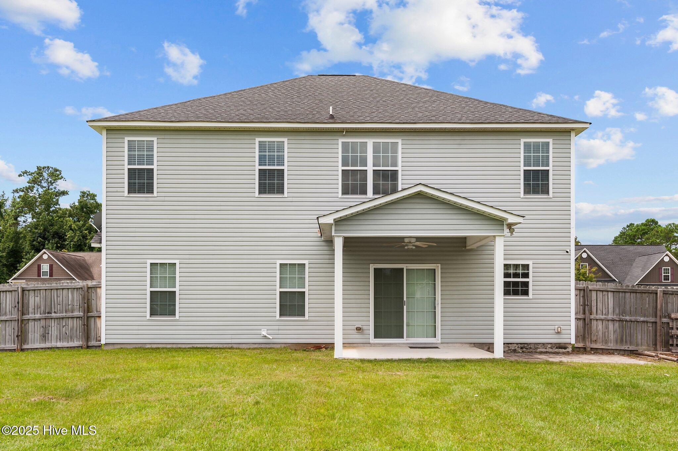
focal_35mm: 32
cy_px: 226
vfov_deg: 41.1
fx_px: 602
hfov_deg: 58.8
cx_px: 339
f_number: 11
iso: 400
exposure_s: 1/500
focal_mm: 32
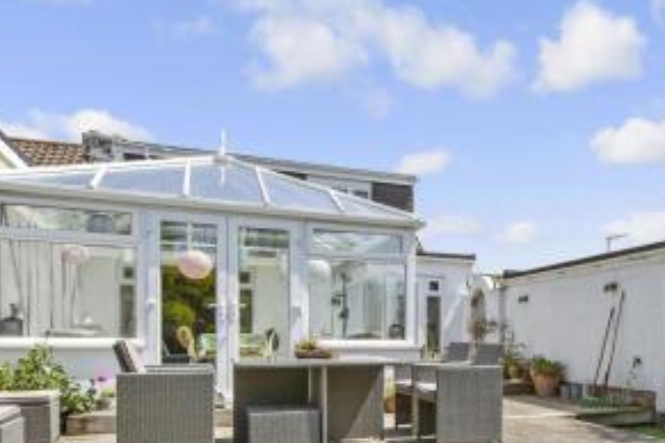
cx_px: 508
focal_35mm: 31
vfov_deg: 40.6
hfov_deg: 56.9
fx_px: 573
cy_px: 355
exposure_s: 1/640
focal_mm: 13
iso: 200
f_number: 8
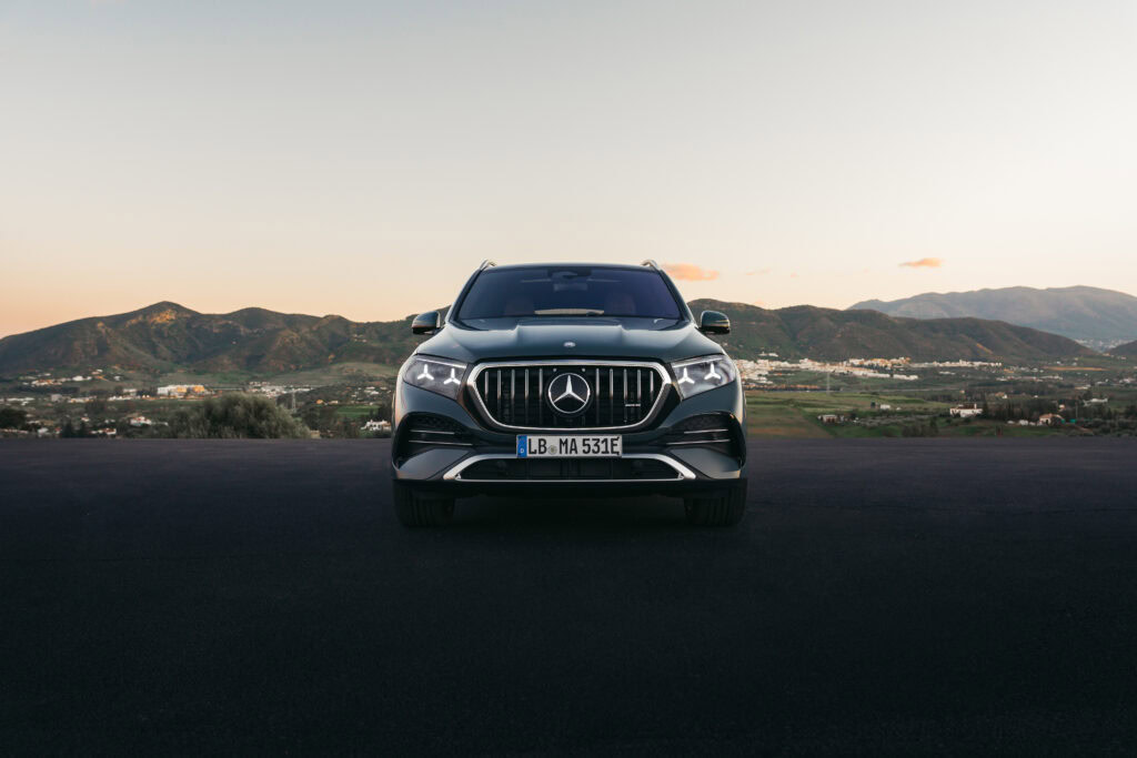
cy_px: 379
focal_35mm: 31
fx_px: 979
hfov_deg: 60.3
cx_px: 568
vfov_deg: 42.3
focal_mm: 31
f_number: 4
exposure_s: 1/60
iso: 200
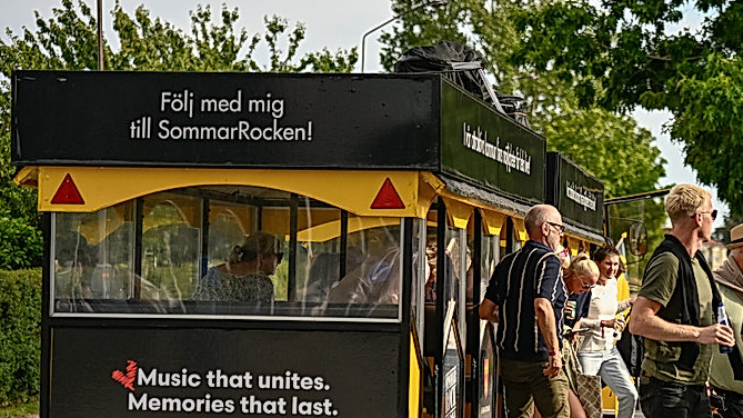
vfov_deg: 8.6
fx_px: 2777
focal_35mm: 141
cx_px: 575
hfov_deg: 15.2
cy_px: 217
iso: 200
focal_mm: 75
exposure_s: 1/3200
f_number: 2.8
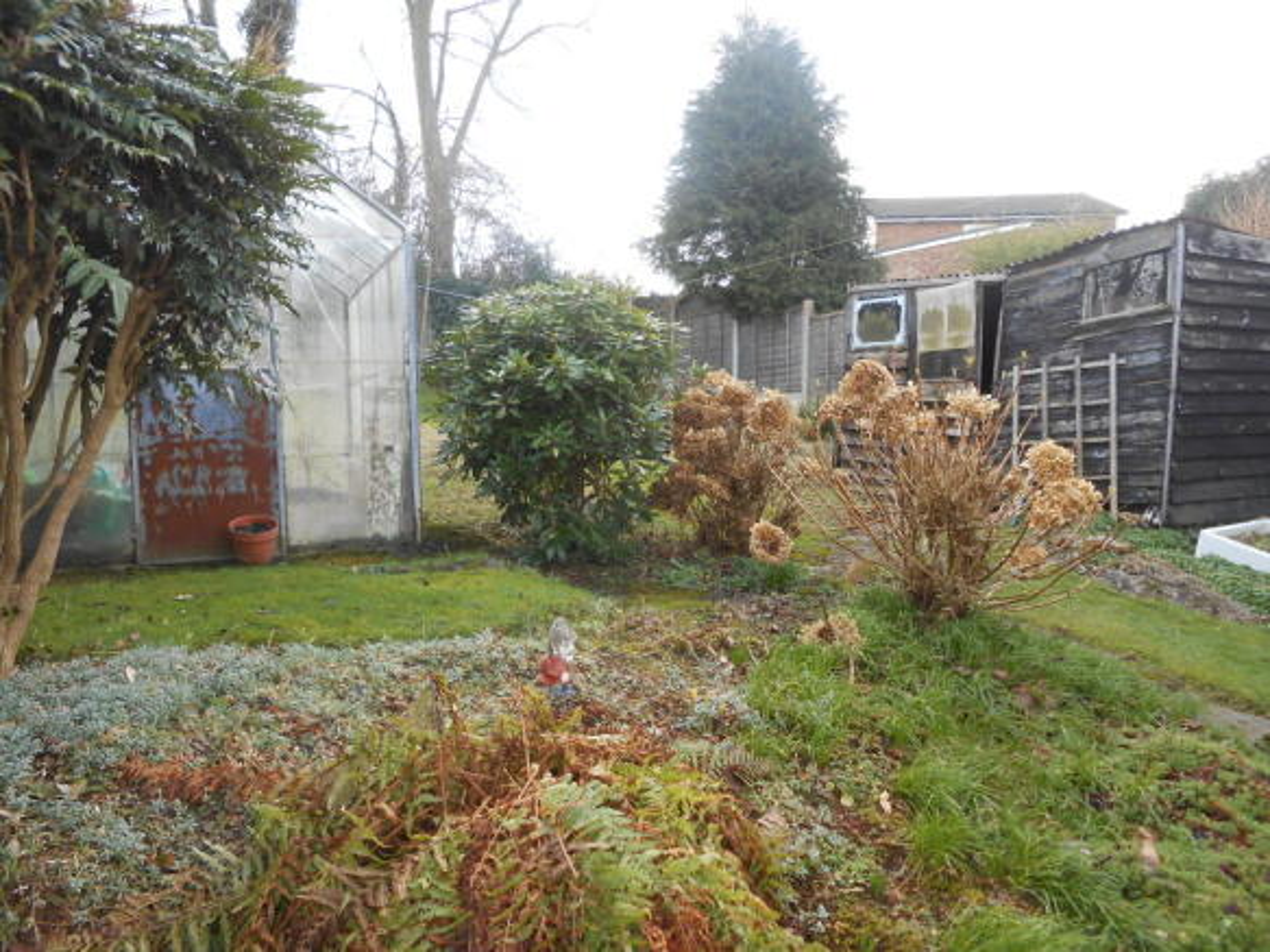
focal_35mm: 26
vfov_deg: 53.0
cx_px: 635
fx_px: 954
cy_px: 476
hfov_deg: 67.3
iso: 80
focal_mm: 4.6
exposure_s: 1/80
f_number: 3.5
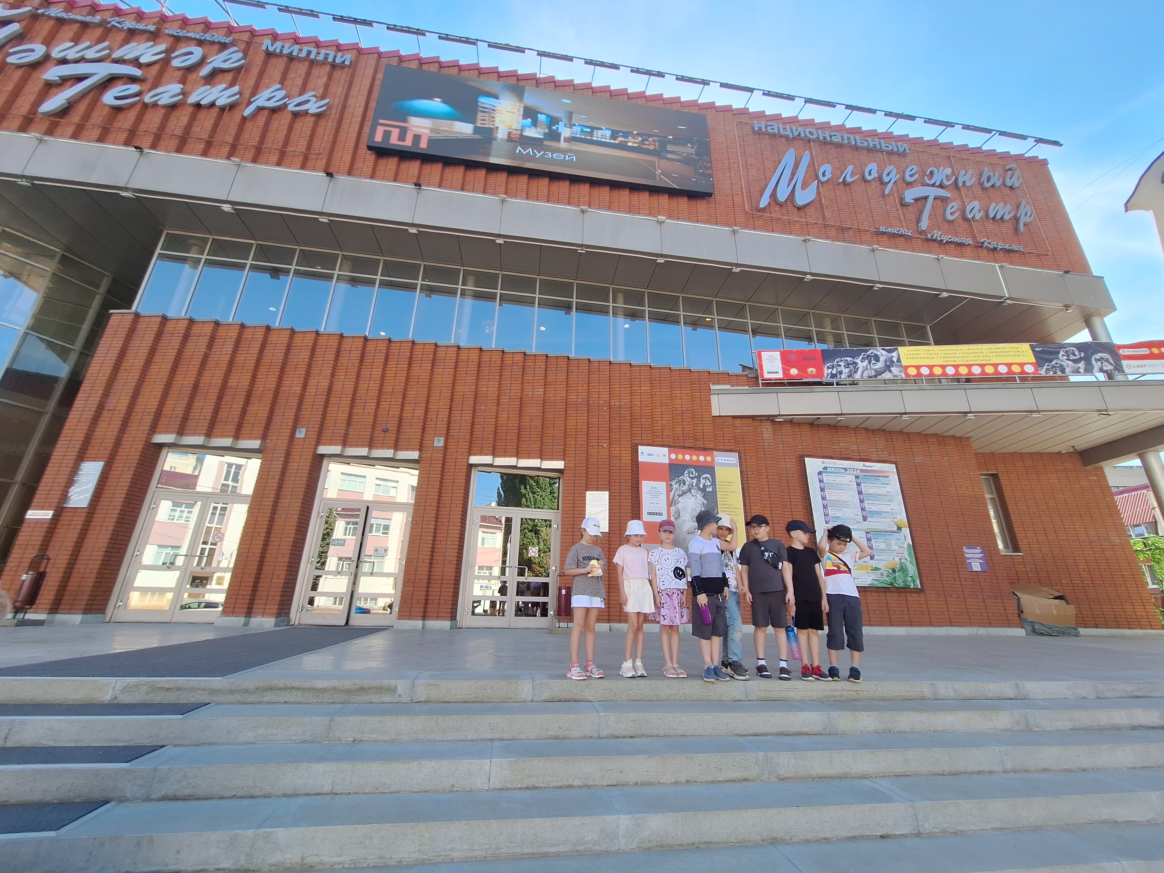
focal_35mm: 13
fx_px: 437
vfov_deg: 89.9
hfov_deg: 106.2
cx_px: 582
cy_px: 436
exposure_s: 1/820
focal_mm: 1.74
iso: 40
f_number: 2.2
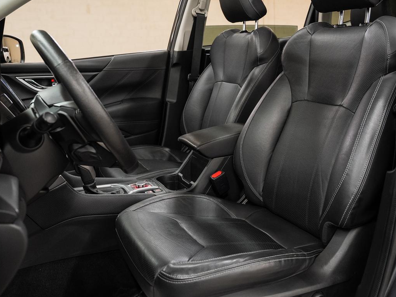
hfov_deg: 52.4
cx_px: 227
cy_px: 116
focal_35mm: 35
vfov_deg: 40.5
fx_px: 400
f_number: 4
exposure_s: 1/30
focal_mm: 24
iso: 800
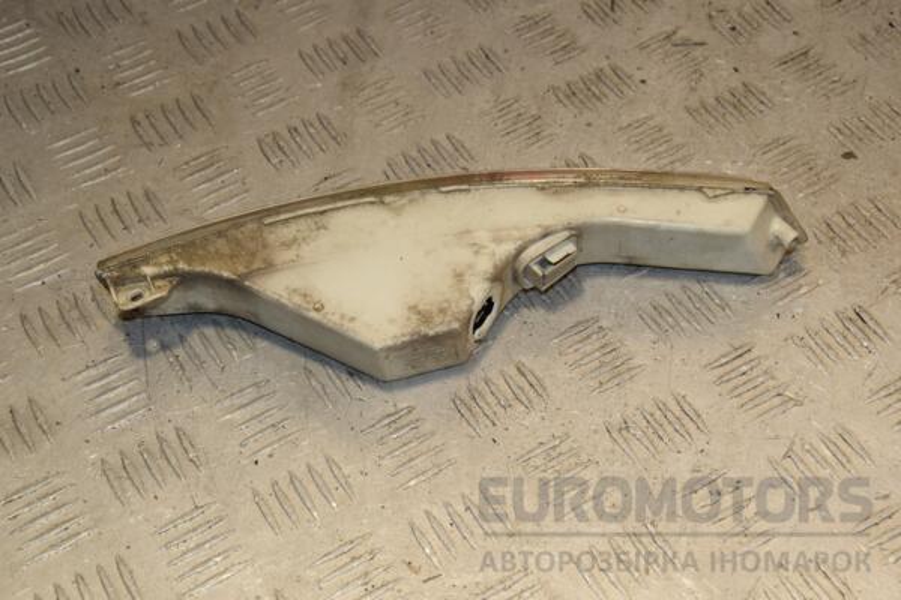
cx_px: 450
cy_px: 300
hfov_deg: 29.9
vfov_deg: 20.2
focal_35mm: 68
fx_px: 1689
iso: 800
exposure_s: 1/200
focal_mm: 45
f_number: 10
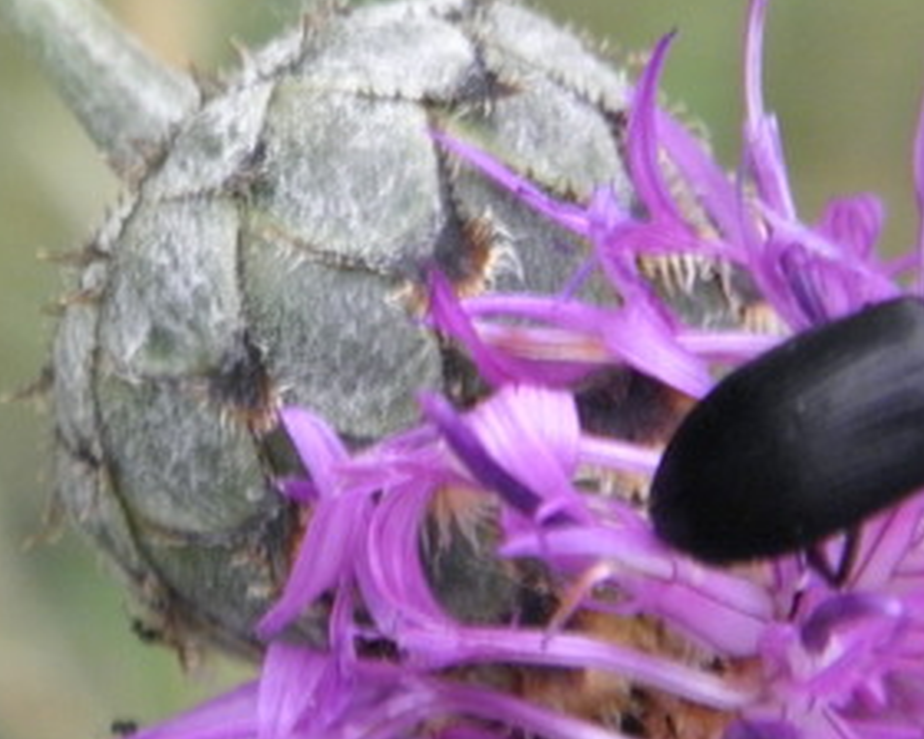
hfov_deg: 8.1
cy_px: 455
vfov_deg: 6.5
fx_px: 6509
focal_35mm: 238
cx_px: 388
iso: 200
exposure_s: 1/160
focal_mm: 14.3
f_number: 4.4
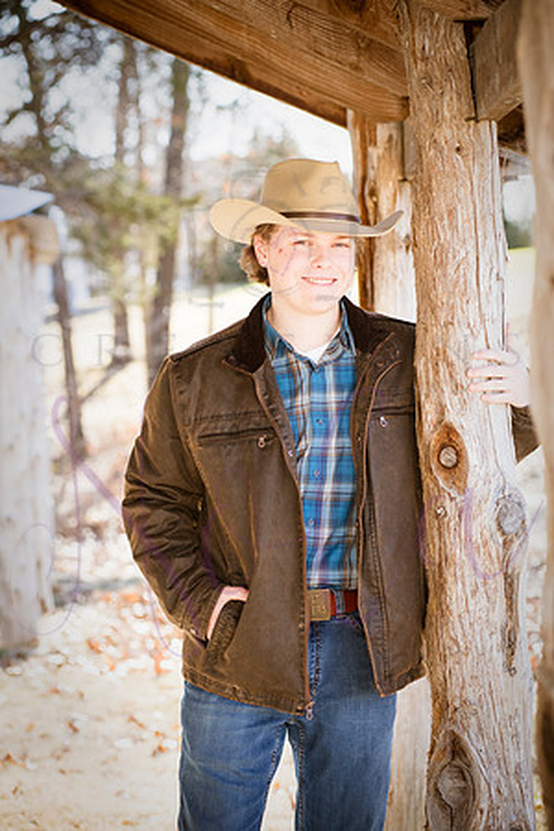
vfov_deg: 23.6
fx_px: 1985
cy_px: 416
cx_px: 277
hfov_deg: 15.9
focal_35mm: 86
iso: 800
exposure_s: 1/640
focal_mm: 86
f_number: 5
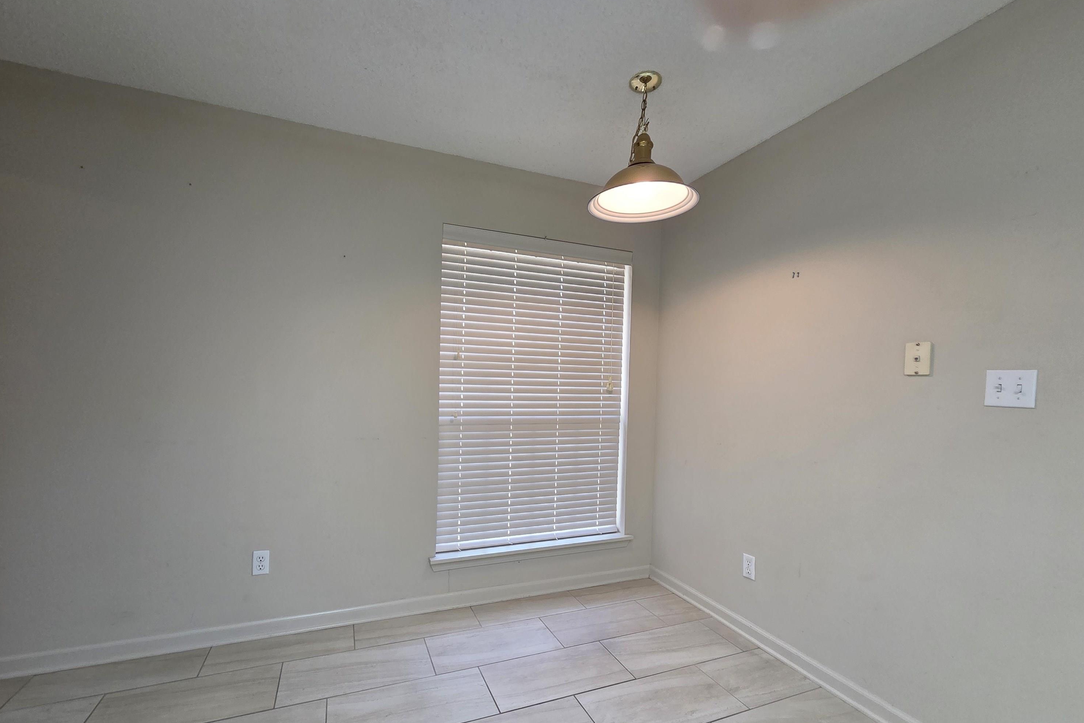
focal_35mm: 14
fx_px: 422
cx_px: 523
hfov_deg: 104.2
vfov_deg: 81.0
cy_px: 393
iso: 200
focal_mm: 2.2
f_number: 2.2
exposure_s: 1/120
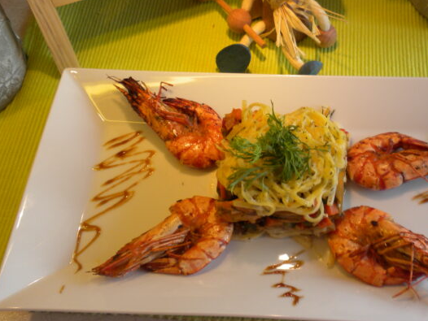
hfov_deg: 35.2
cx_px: 282
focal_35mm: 54
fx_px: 668
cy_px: 119
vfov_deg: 27.0
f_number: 3.5
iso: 67
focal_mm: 6.6
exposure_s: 1/55.2
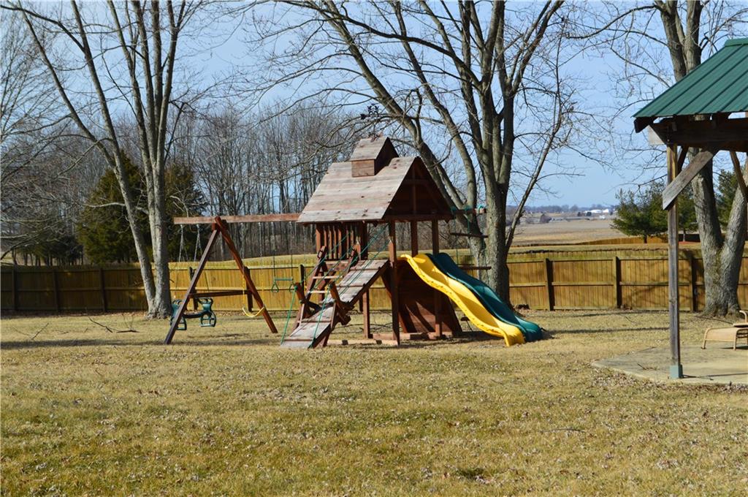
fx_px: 1401
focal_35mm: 68
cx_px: 374
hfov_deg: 29.9
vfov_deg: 20.1
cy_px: 248
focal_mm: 45
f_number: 11
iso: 400
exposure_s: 1/500
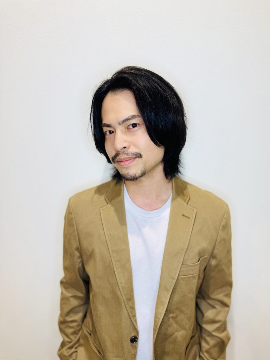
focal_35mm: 24
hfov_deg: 56.8
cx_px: 135
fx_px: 250
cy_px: 180
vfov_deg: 71.6
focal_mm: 6.76
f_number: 1.78
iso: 64
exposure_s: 1/120
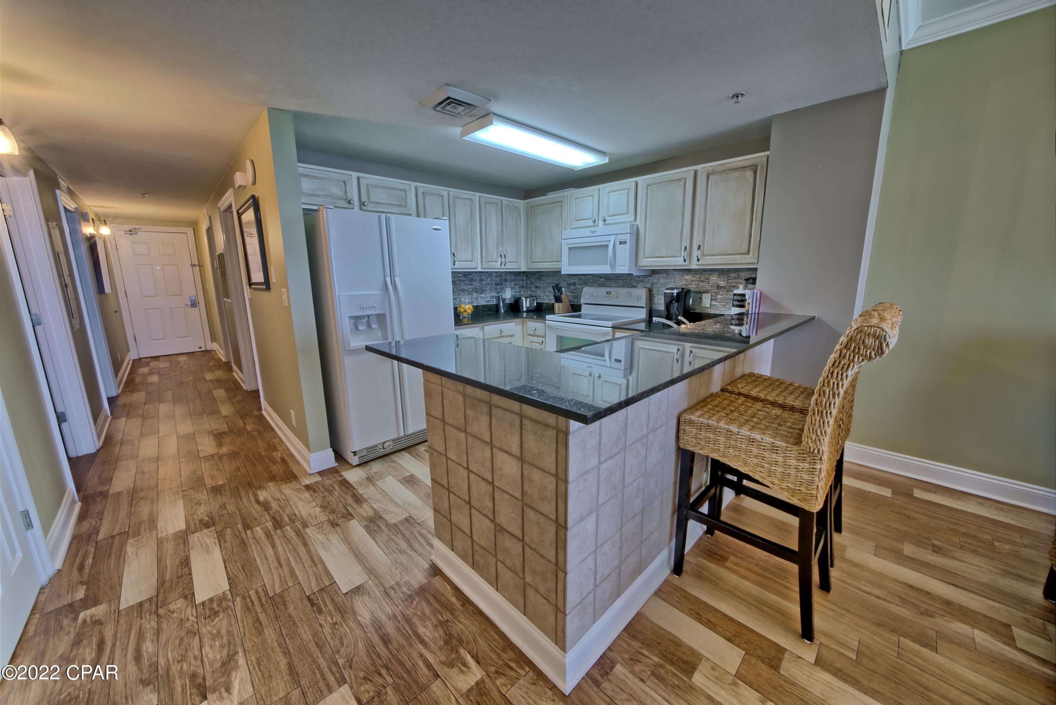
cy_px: 352
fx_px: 381
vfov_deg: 85.5
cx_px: 528
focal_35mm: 13
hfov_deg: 108.3
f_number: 19
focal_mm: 13
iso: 200
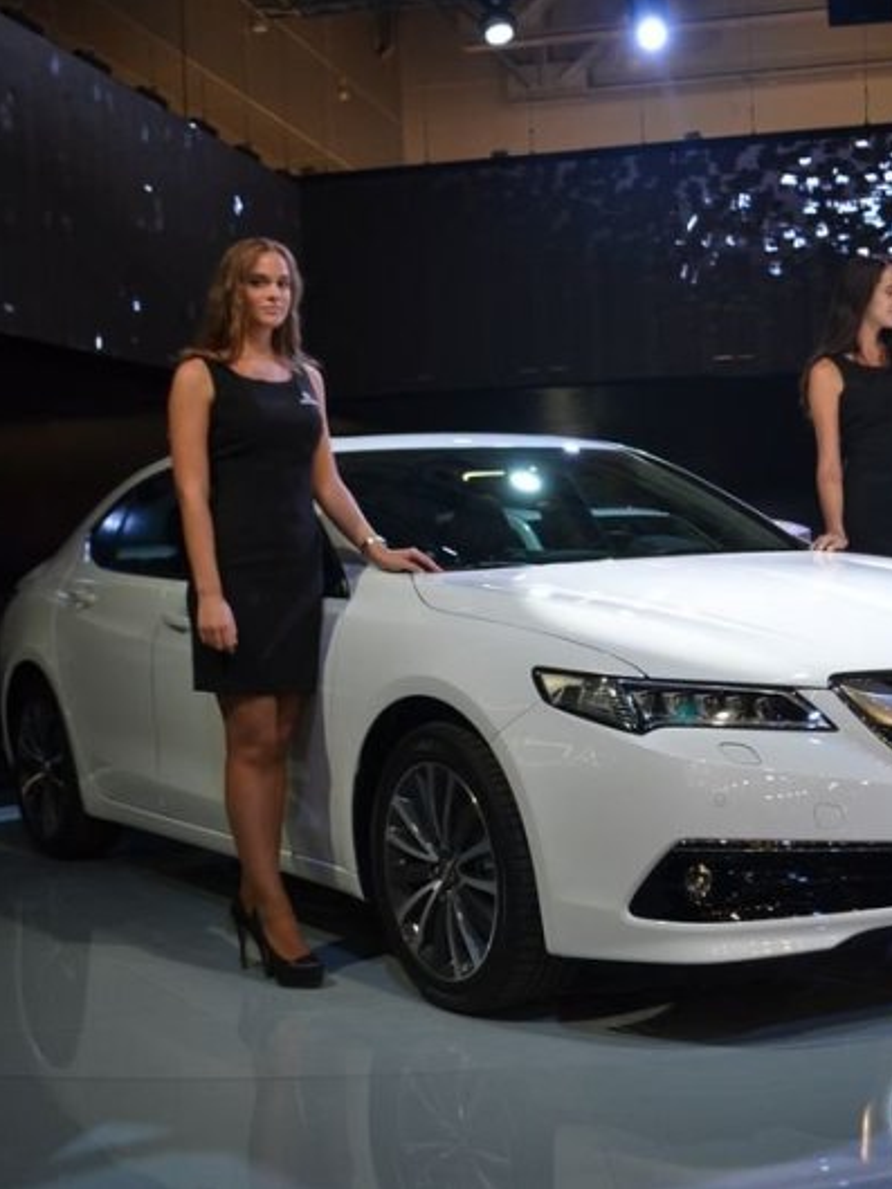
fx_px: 1649
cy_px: 594
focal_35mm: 48
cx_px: 562
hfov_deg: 30.1
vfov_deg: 39.6
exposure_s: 1/60
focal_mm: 22
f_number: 4
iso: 450
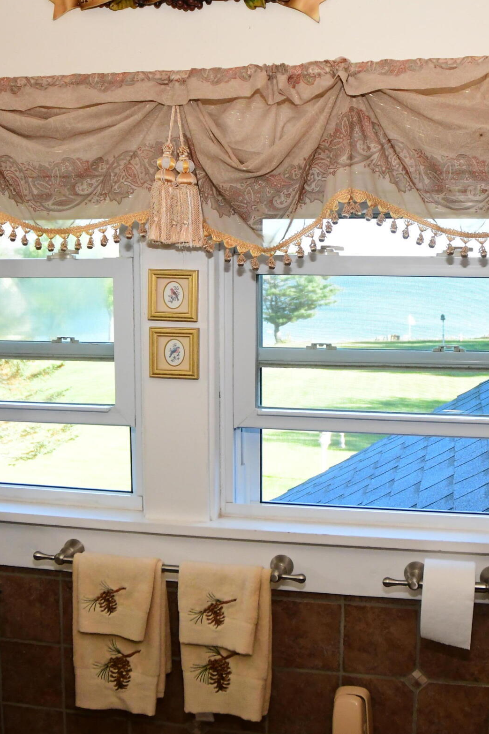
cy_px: 407
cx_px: 251
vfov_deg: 42.7
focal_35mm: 46
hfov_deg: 29.2
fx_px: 937
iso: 2000
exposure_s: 1/640
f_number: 4
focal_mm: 18
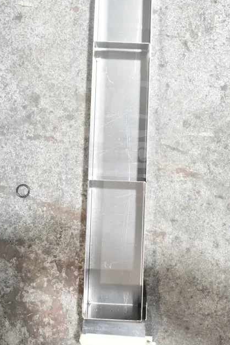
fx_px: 438
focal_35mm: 46
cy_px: 124
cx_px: 124
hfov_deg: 29.4
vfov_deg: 42.6
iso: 1600
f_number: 4.5
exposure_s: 1/80
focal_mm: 21
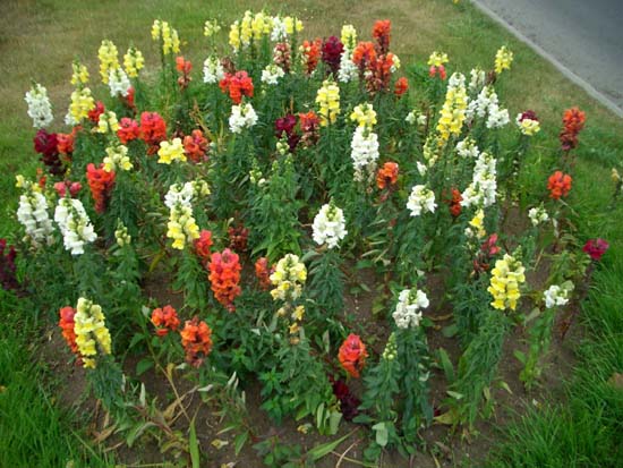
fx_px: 630
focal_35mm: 35
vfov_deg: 40.7
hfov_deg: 52.6
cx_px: 312
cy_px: 234
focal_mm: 5.8
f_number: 2.6
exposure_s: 1/400
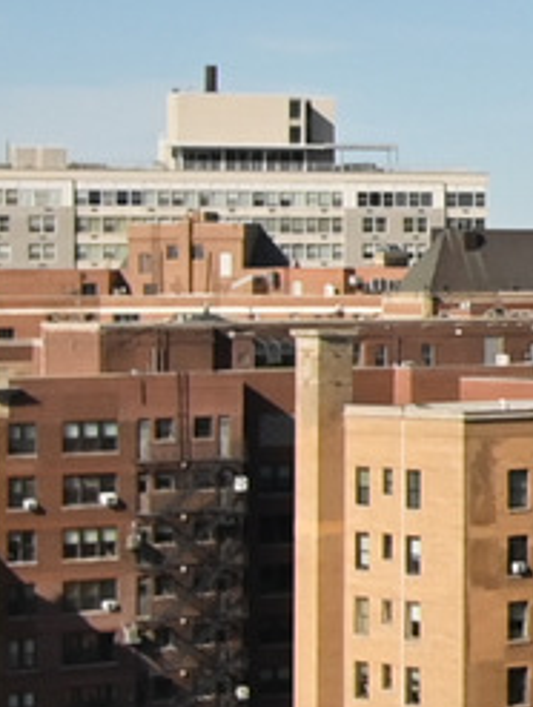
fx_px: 3481
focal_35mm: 170
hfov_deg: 7.7
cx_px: 1550
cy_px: 255
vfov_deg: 11.6
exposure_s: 1/6400
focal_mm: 18
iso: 800
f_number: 5.6
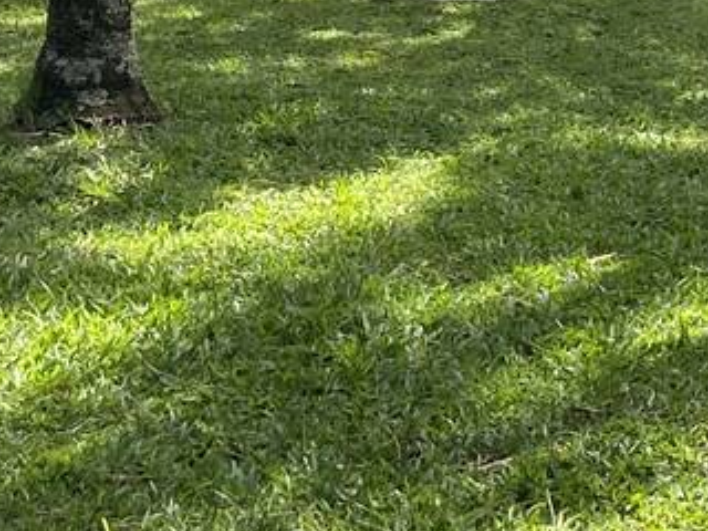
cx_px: 460
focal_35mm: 117
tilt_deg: +3.7
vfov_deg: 12.0
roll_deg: -1.8
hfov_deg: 16.8
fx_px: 2393
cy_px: -310
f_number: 1.8
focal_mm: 4.25
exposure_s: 1/411
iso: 32
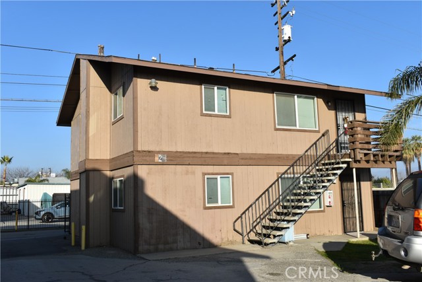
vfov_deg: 38.4
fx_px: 404
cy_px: 141
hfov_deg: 55.1
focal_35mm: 34
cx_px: 211
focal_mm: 23
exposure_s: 1/400
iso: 200
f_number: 10
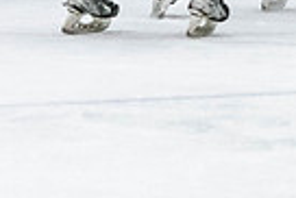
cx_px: 468
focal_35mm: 873
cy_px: -129
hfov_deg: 2.4
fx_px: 7186
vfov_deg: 1.6
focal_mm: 120
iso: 3200
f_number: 2.8
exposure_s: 1/640
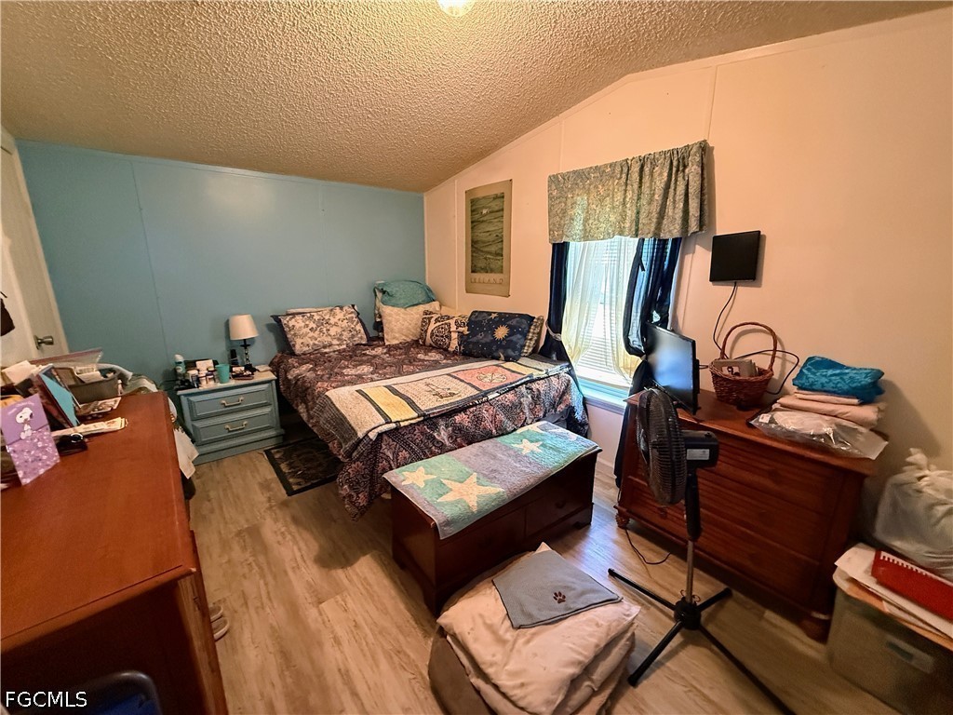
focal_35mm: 14
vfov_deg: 85.7
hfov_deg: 102.1
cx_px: 476
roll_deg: +0.4
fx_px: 385
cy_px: 358
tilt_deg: -12.1
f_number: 2.2
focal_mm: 2.22
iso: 1000
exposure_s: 1/60
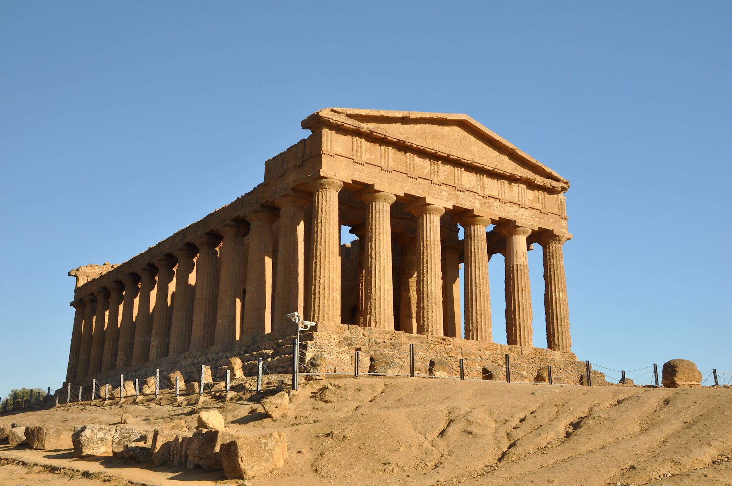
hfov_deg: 53.2
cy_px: 243
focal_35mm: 36
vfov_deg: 36.8
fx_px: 731
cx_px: 366
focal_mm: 24
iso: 320
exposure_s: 1/125
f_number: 11
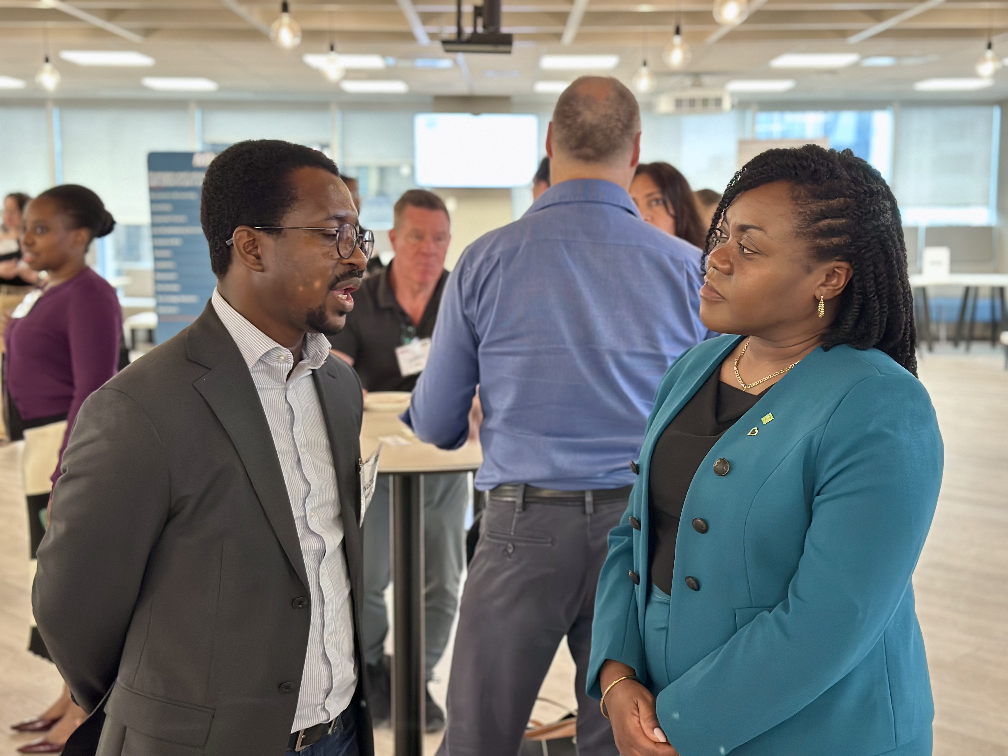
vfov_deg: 30.3
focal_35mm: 48
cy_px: 378
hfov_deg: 39.7
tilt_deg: -7.4
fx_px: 1398
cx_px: 504
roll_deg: -0.4
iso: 500
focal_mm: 6.86
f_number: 1.78
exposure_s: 1/40
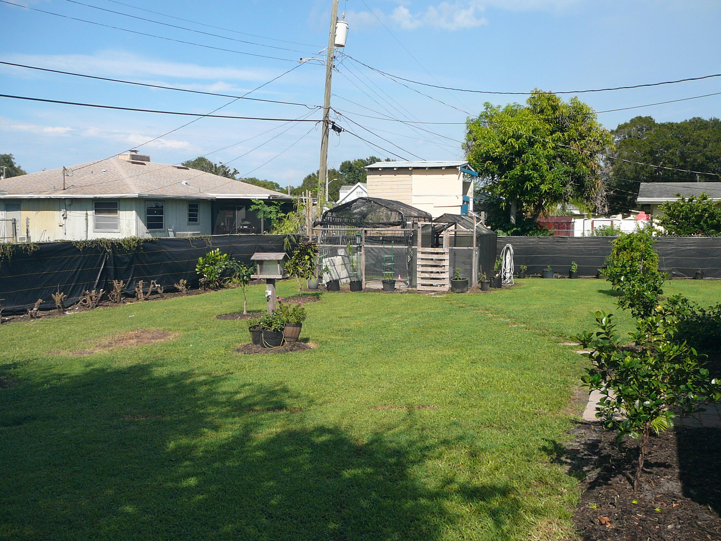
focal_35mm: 35
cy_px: 270
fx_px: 729
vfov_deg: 40.7
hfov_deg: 52.6
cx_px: 360
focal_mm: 5.2
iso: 80
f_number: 5
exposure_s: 1/400
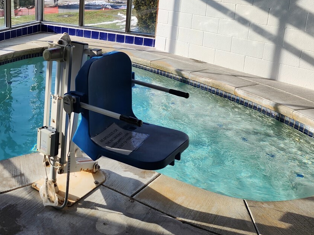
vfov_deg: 32.0
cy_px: 47
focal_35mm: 44
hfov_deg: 40.7
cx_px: 51
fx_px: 399
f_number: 1.8
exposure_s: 1/801
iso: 12
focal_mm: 6.4
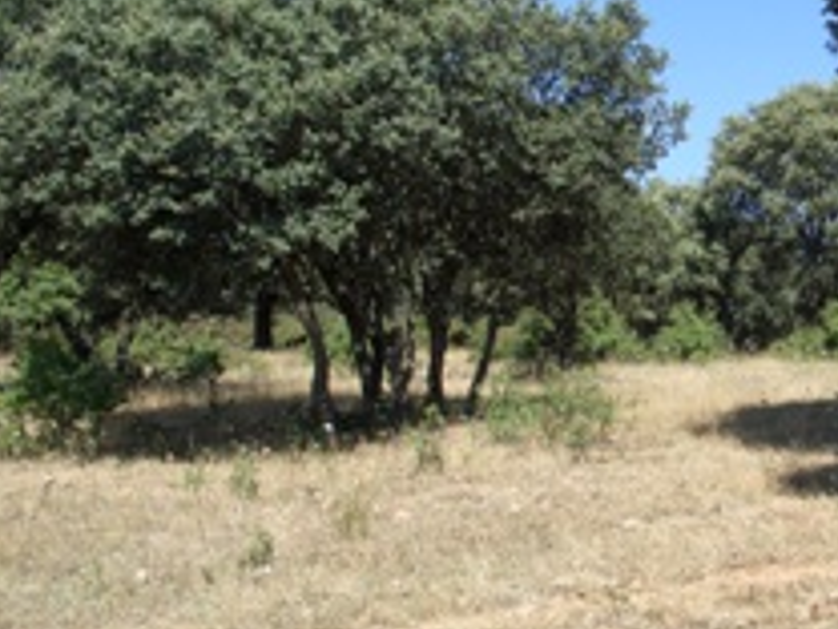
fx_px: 1404
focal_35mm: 58
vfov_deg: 25.1
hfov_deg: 32.0
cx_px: 709
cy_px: 228
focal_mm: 7.1
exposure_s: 1/500
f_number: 4
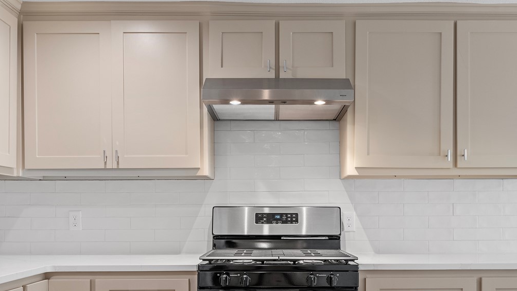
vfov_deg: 34.0
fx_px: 466
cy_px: 216
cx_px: 274
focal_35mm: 34
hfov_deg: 58.0
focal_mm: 15
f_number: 8
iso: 320
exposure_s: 1/1.25
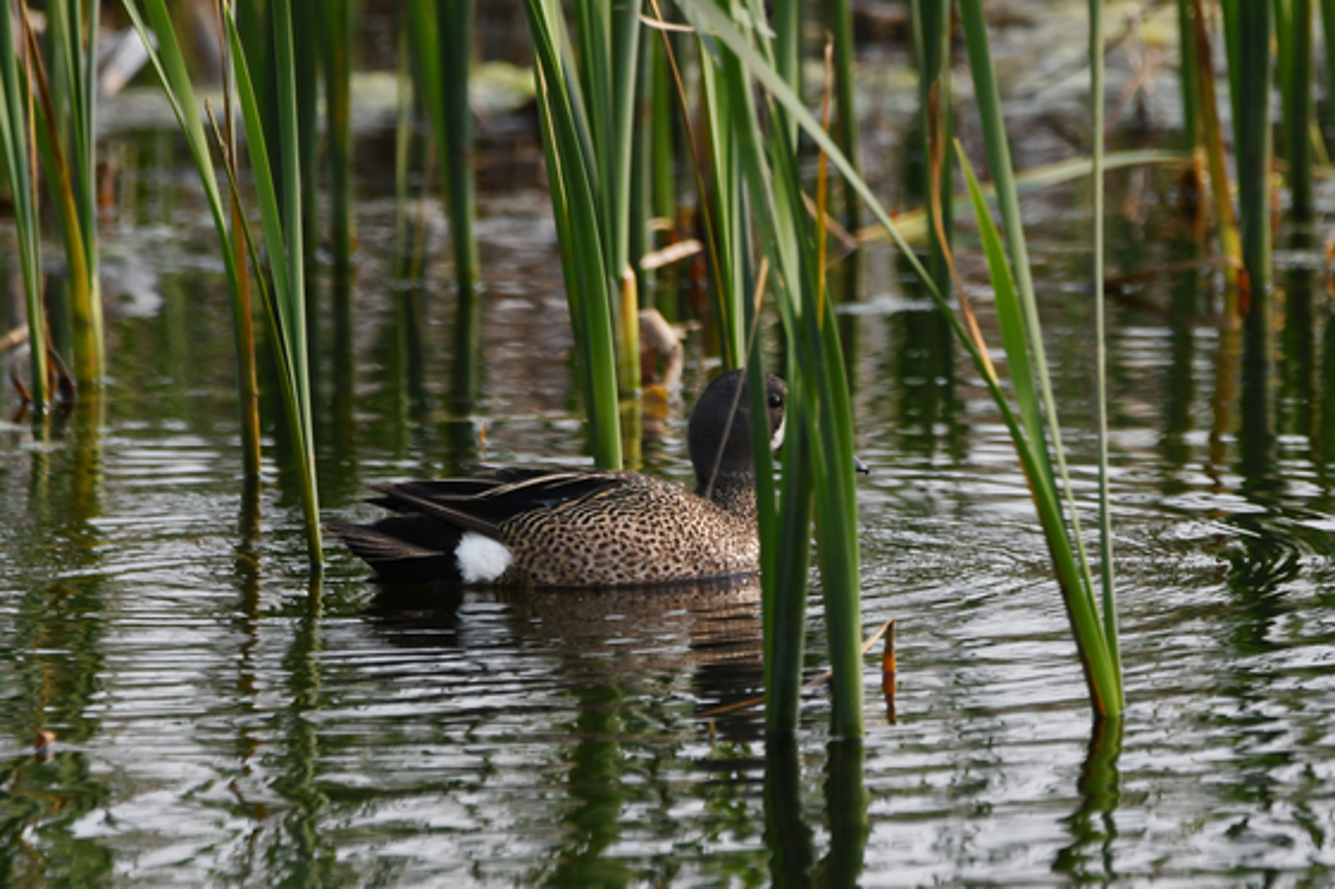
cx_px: 668
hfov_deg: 2.3
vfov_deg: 1.5
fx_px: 33363
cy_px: 444
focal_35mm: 900
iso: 560
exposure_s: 1/2000
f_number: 6.3
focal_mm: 600
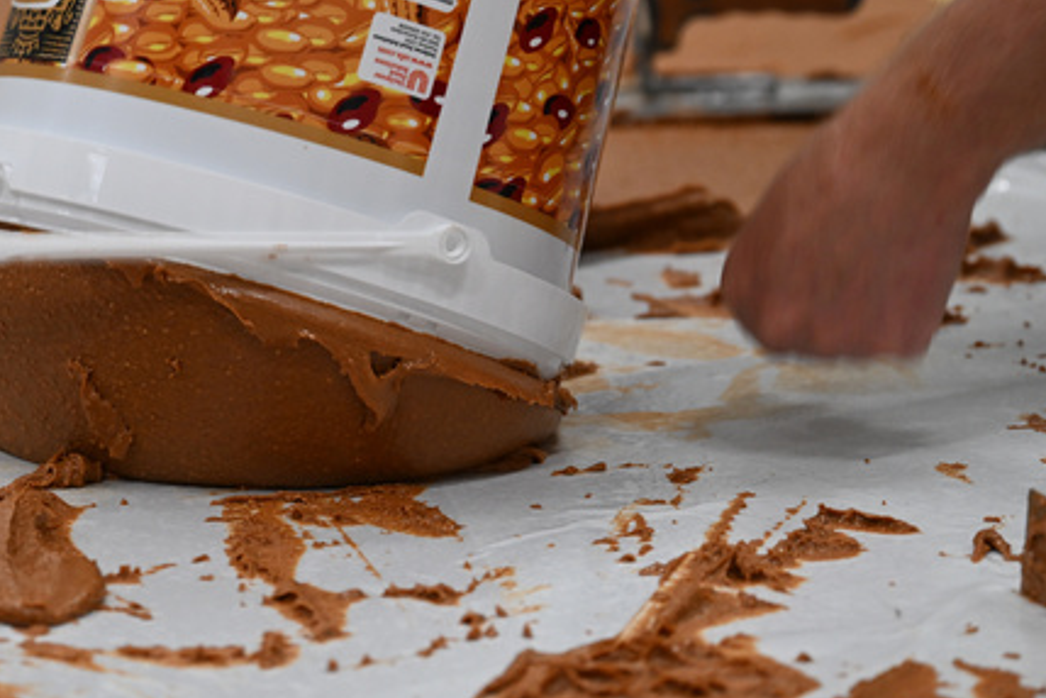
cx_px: 327
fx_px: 4852
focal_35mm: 167
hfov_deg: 12.3
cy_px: 98
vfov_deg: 8.2
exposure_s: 1/60
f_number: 2.8
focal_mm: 70
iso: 800
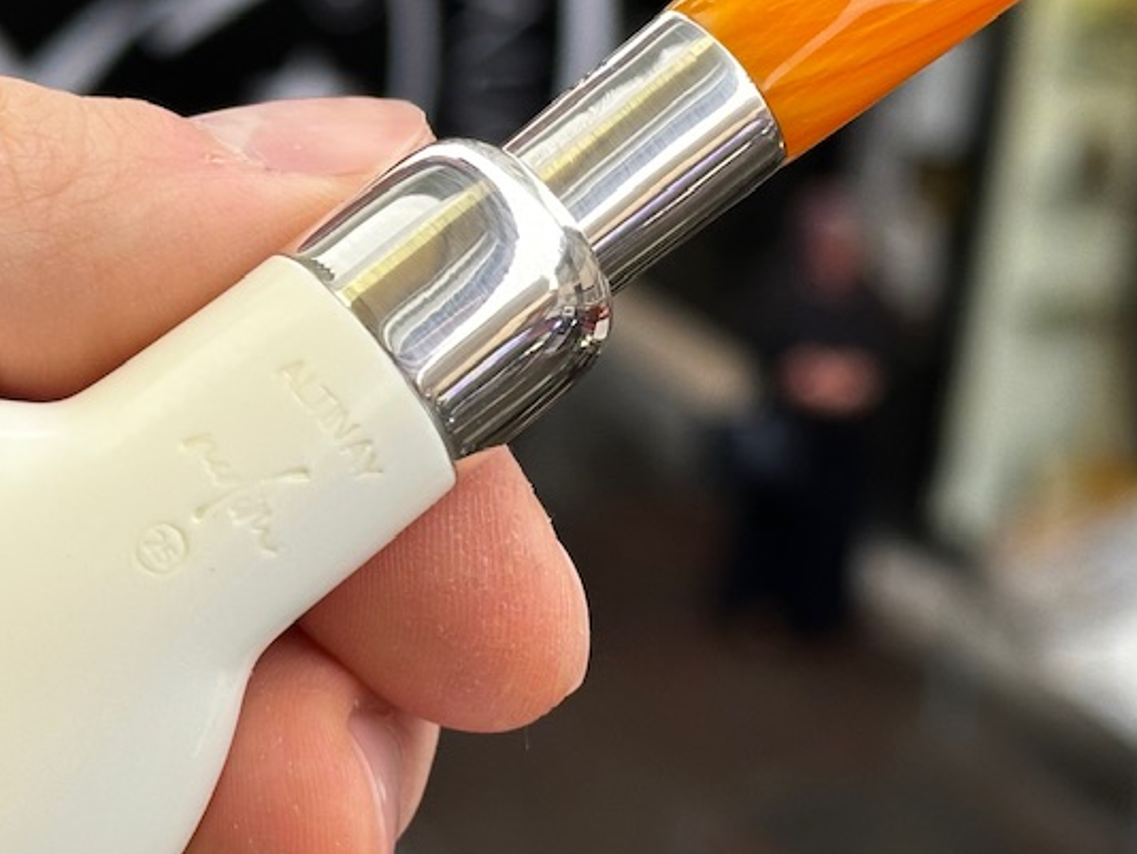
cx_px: 556
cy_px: 268
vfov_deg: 12.9
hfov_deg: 17.1
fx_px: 3779
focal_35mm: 115
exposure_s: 1/92
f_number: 1.78
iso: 80
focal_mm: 6.86
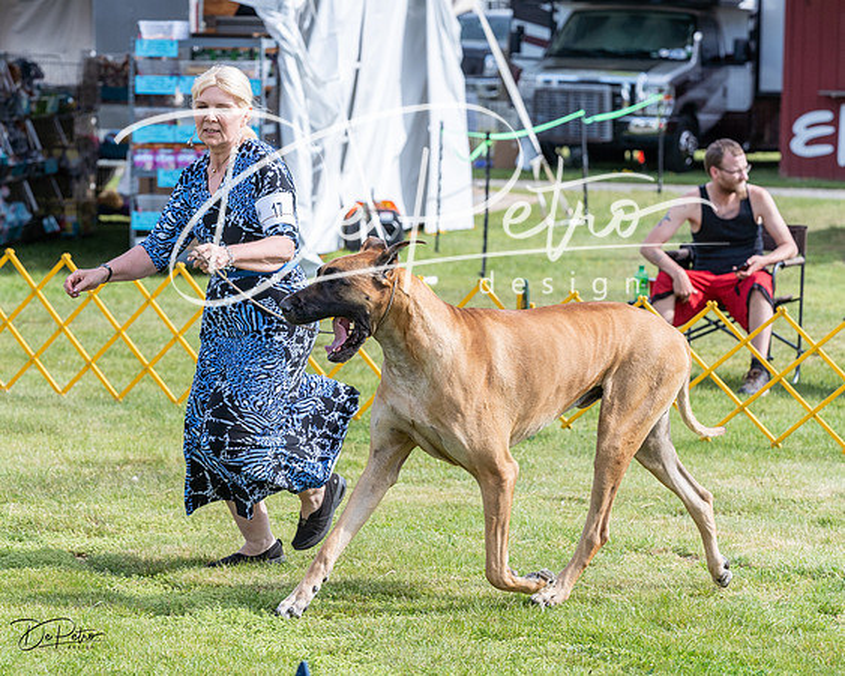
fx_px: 4101
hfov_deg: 11.8
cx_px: 357
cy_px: 294
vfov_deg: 9.4
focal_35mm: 164
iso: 400
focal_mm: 129
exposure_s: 1/1250
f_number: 5.6
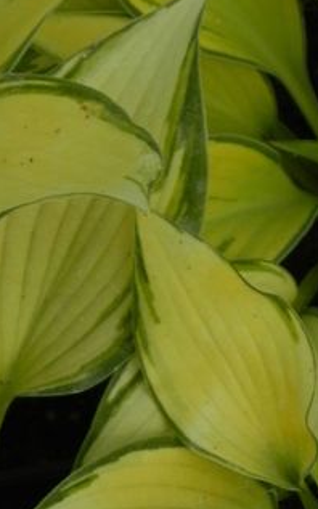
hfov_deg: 3.4
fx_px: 5341
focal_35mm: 385
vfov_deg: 5.5
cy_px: 360
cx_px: 321
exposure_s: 1/800
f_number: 5
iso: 160
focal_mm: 25.7
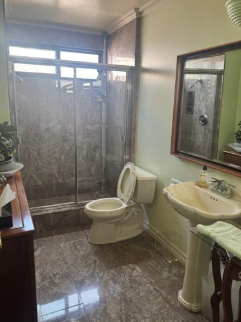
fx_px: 251
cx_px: 116
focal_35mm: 27
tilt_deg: -10.9
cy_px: 160
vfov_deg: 65.3
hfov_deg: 51.3
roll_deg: -1.0
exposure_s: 1/121
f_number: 1.78
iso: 160
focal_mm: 6.76
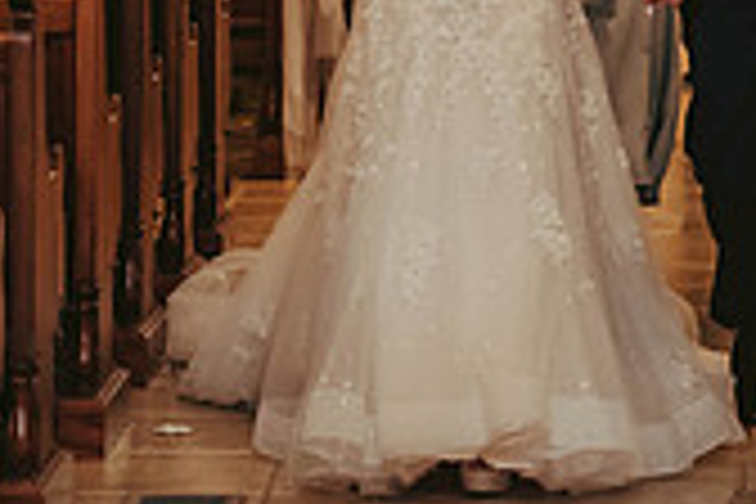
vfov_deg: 5.7
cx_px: 536
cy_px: -187
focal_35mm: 241
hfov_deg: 8.5
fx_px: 5061
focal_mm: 70
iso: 1600
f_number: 2.8
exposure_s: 1/80
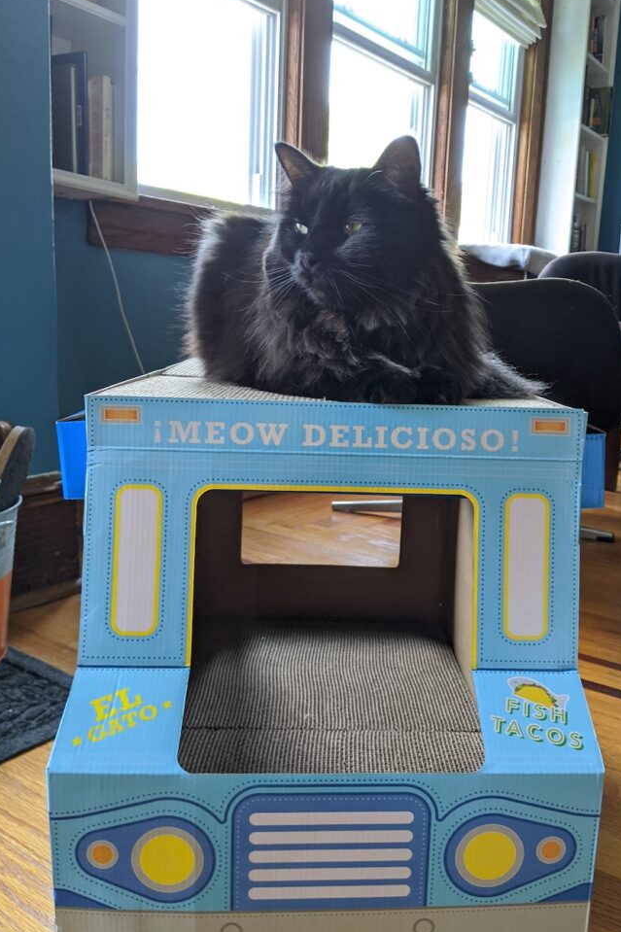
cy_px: 444
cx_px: 368
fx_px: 776
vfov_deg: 61.9
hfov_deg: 43.4
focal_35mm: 30
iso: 197
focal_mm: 4.44
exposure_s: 1/57.4
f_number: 1.8
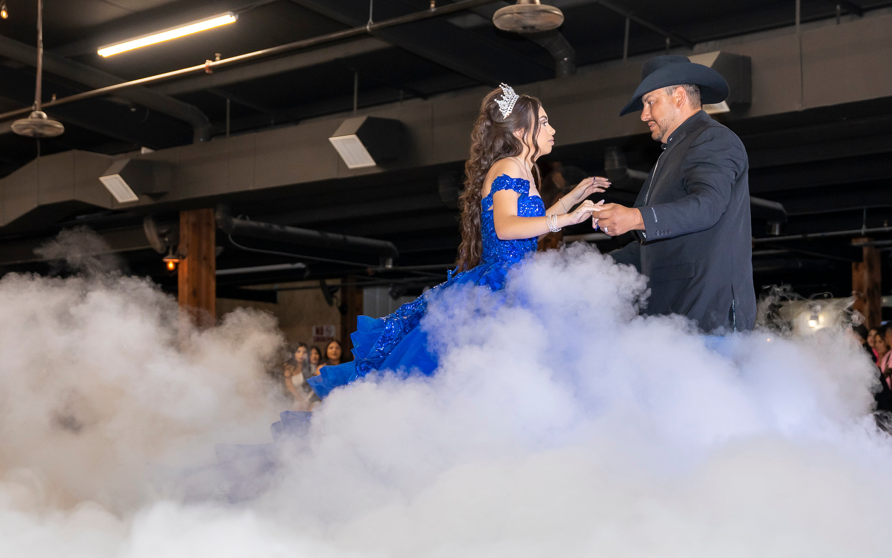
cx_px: 459
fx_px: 1629
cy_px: 281
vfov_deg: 19.4
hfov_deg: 30.6
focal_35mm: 67
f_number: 2.8
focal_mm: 40
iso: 640
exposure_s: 1/200
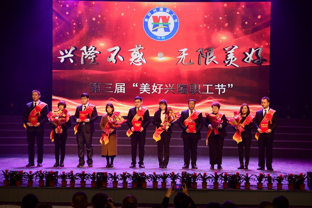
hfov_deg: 28.8
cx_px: 156
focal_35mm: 70
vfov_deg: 19.4
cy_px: 104
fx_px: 607
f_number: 7.1
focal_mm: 70
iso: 1250
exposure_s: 1/200
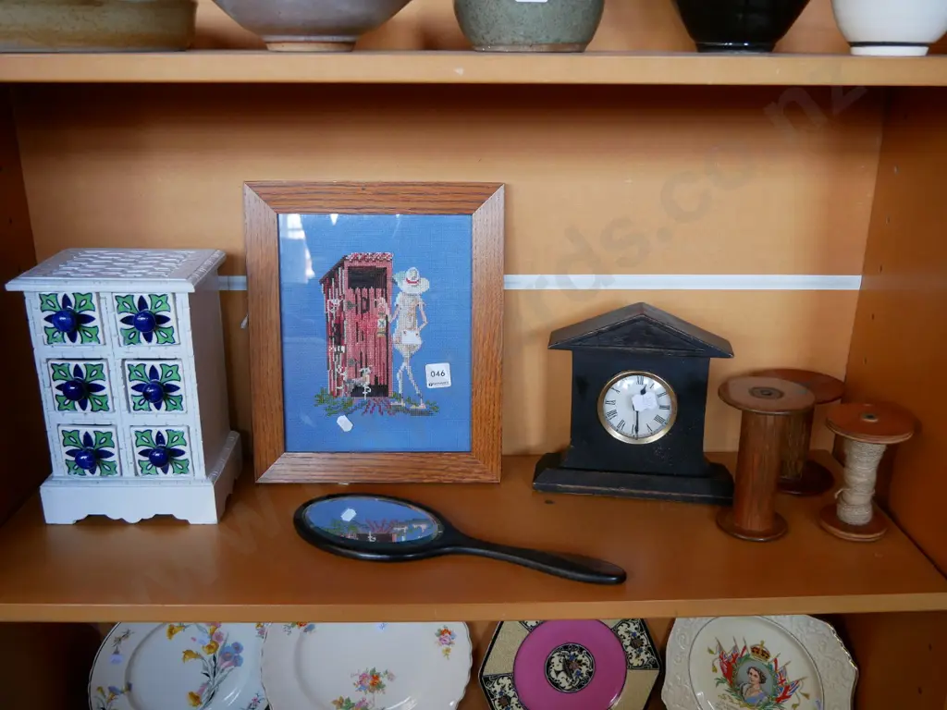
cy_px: 355
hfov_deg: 54.0
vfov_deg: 41.8
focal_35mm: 34
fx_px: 930
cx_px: 474
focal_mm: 17
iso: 800
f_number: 4
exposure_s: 1/60
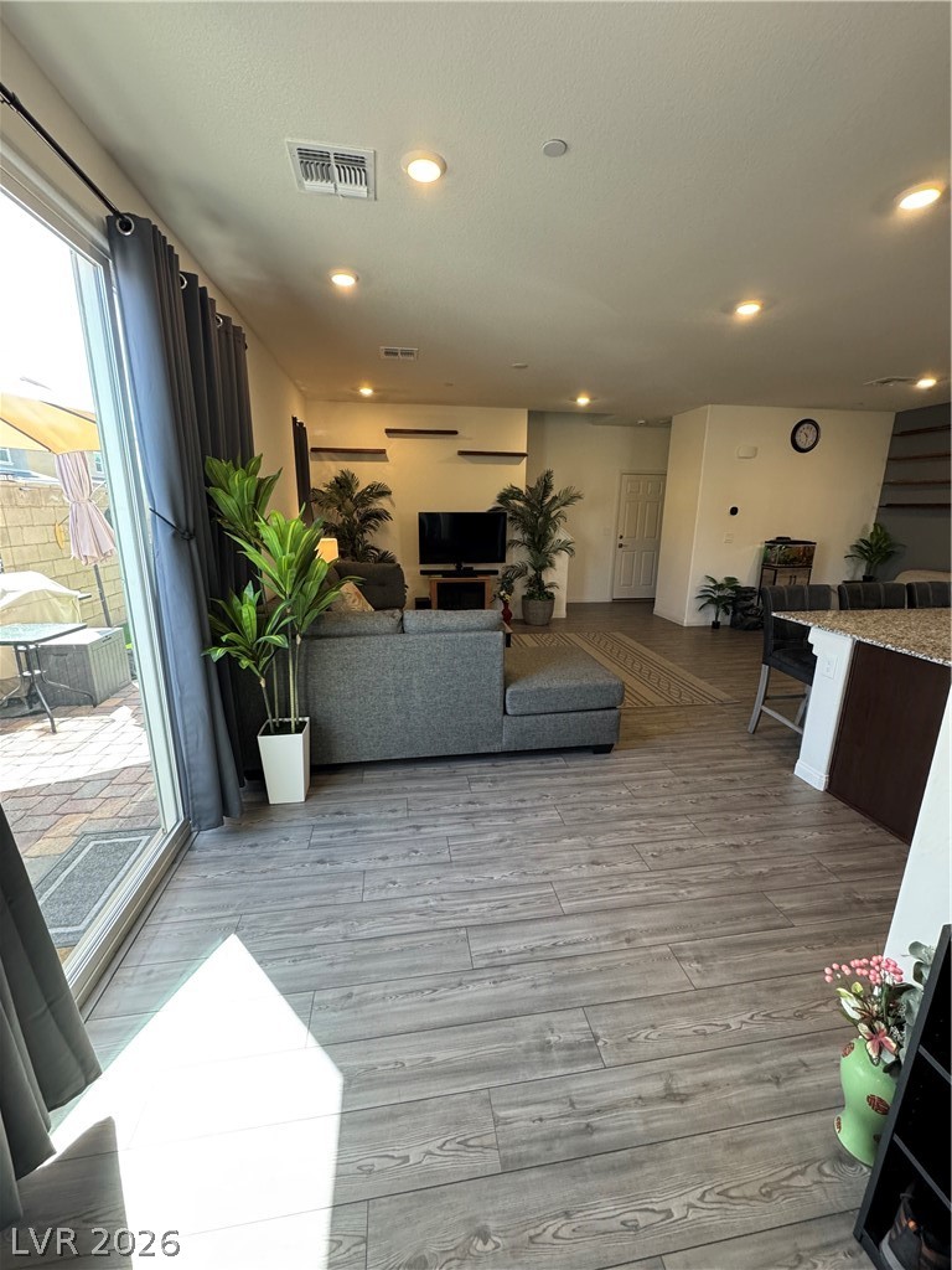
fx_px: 513
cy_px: 635
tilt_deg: -13.9
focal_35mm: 14
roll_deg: +0.2
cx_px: 476
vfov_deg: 102.1
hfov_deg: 85.7
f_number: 2.2
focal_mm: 2.22
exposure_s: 1/120
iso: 250
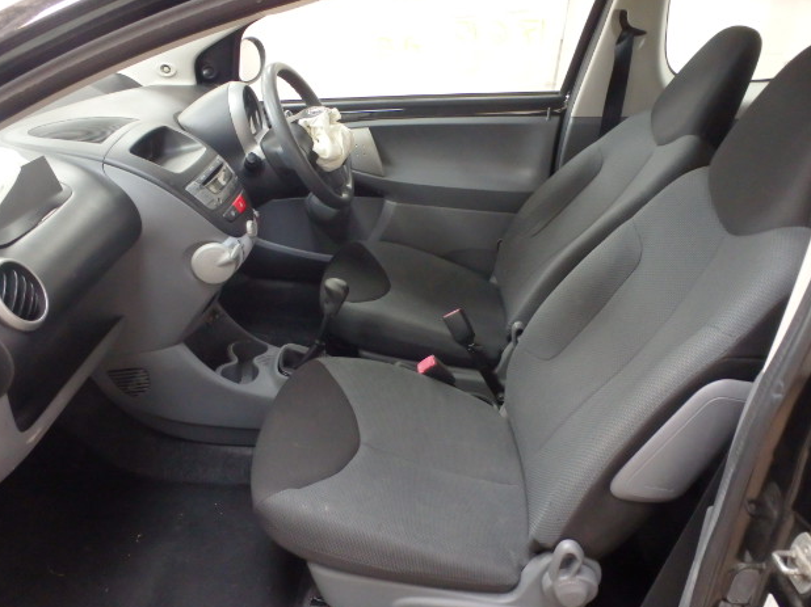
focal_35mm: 29
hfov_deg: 61.7
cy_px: 302
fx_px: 679
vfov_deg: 48.2
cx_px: 392
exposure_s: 1/25
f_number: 3.9
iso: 800
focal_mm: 5
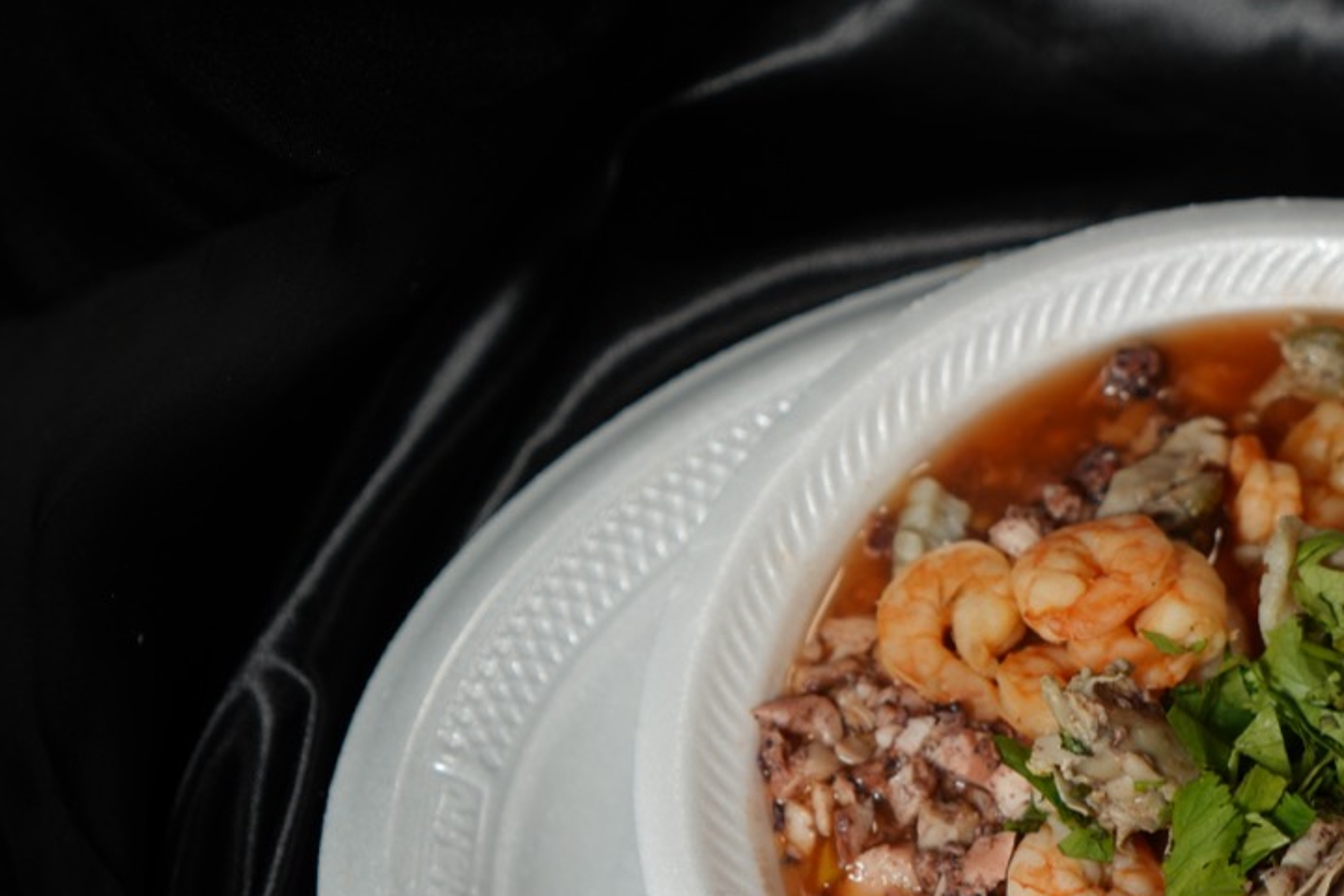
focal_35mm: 103
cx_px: 1152
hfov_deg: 19.5
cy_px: 804
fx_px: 3845
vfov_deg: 13.2
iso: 80
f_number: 4
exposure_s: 1/200
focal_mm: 53
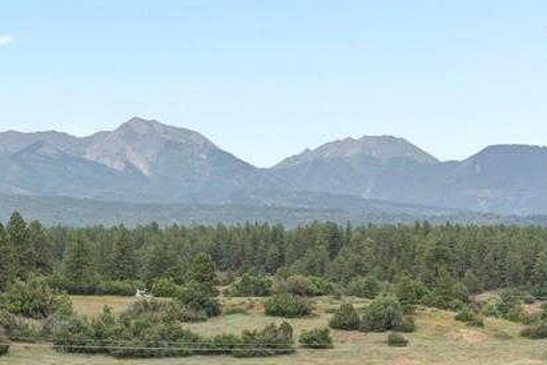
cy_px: 332
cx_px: 180
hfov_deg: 16.7
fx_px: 1854
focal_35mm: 122
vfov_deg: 11.2
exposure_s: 1/500
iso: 400
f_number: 8
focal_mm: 49
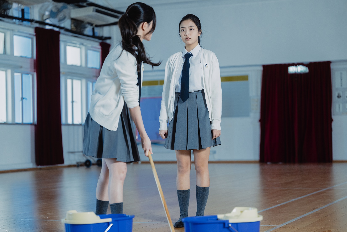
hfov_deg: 27.7
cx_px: 174
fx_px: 704
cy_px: 116
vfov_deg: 18.7
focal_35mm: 73
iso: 800
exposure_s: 1/200
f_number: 2.8
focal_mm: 73
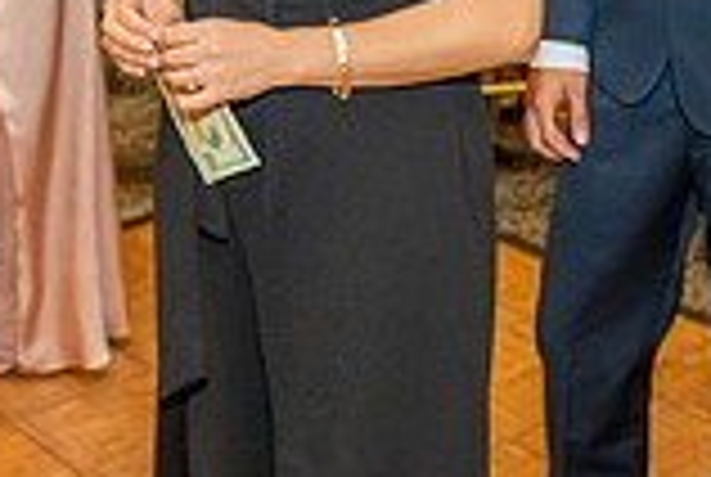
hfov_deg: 23.1
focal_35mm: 88
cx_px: 374
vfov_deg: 15.0
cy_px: -115
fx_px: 1741
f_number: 2.8
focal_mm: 24
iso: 2500
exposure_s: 1/200
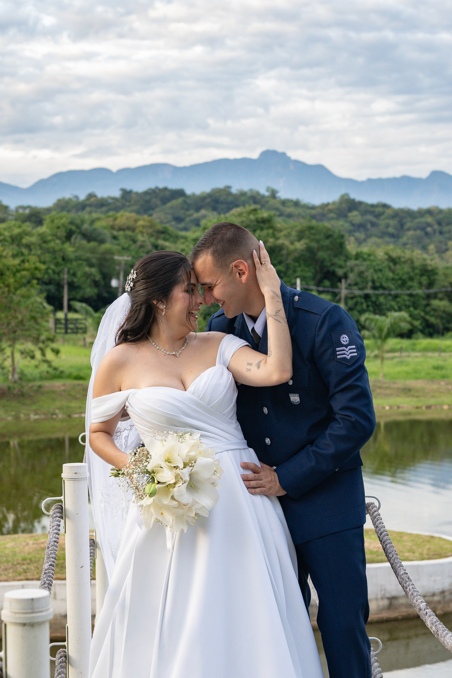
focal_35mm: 75
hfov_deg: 18.2
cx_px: 226
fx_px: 1412
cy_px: 339
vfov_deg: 27.0
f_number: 4
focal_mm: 50
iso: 1000
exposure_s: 1/250
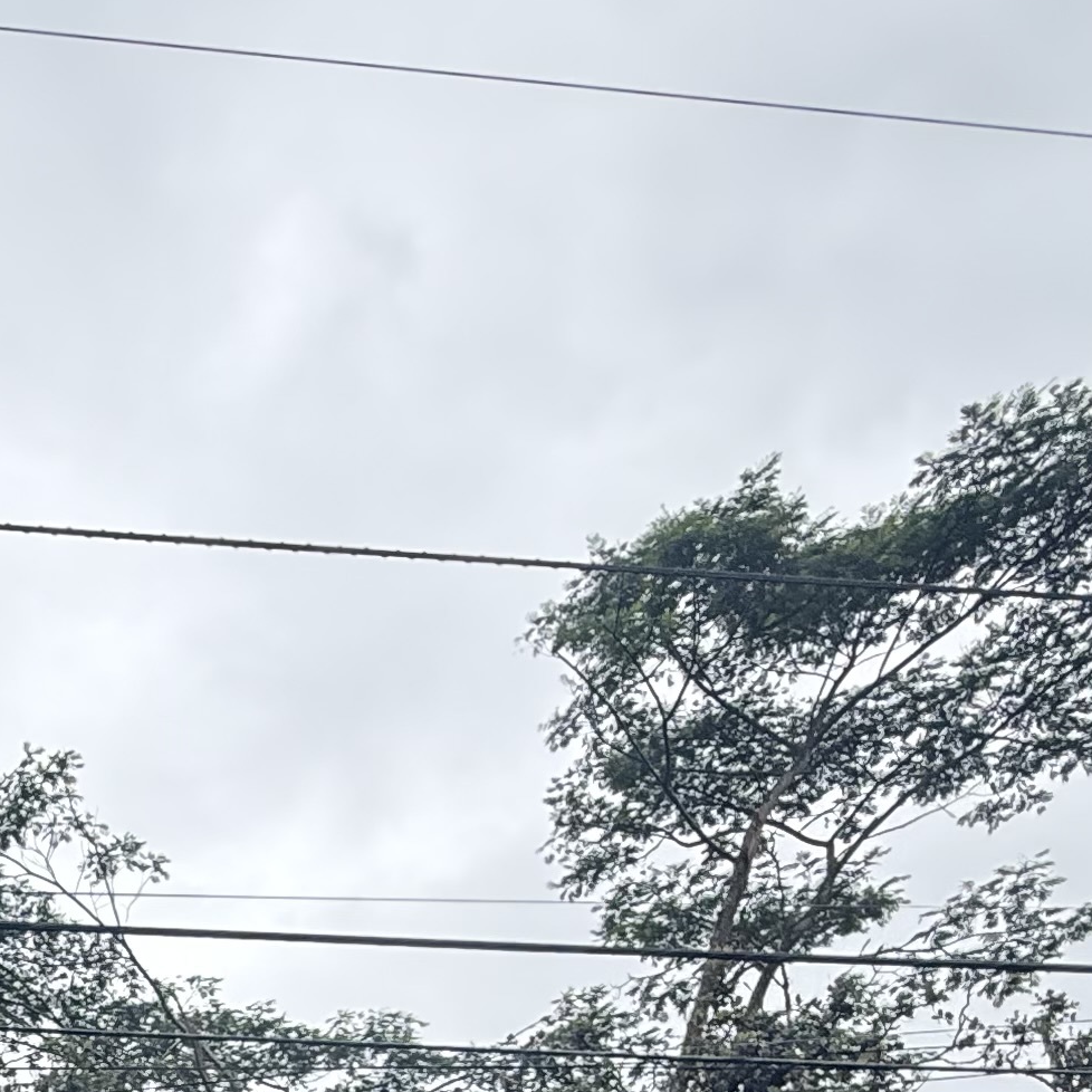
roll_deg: +0.9
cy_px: 1582
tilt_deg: +9.2
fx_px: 1820
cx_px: -92
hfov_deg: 30.2
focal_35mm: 51
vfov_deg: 25.9
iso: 64
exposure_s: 1/549
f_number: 2.2
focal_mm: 2.22
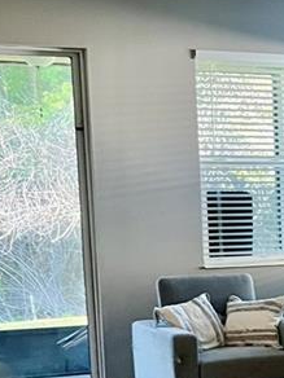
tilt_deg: -10.2
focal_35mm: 107
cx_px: 419
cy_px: 366
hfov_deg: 13.1
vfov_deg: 18.0
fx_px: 1170
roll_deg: +2.0
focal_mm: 5.1
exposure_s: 1/60
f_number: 1.6
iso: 250
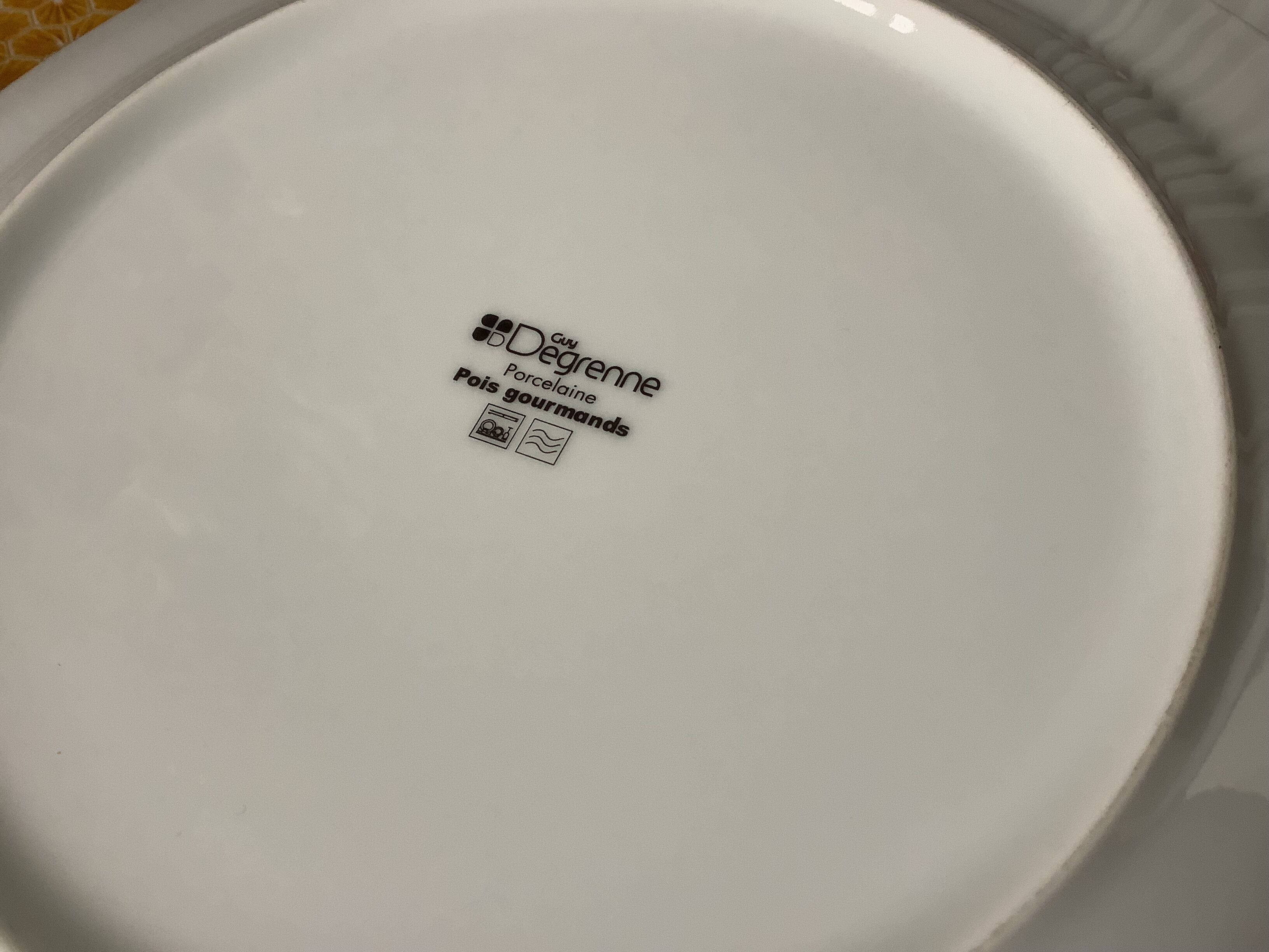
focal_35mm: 31
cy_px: 476
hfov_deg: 58.4
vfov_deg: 45.4
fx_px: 1136
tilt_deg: -49.2
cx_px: 634
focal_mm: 3.3
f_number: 2.4
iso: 64
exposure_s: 1/60
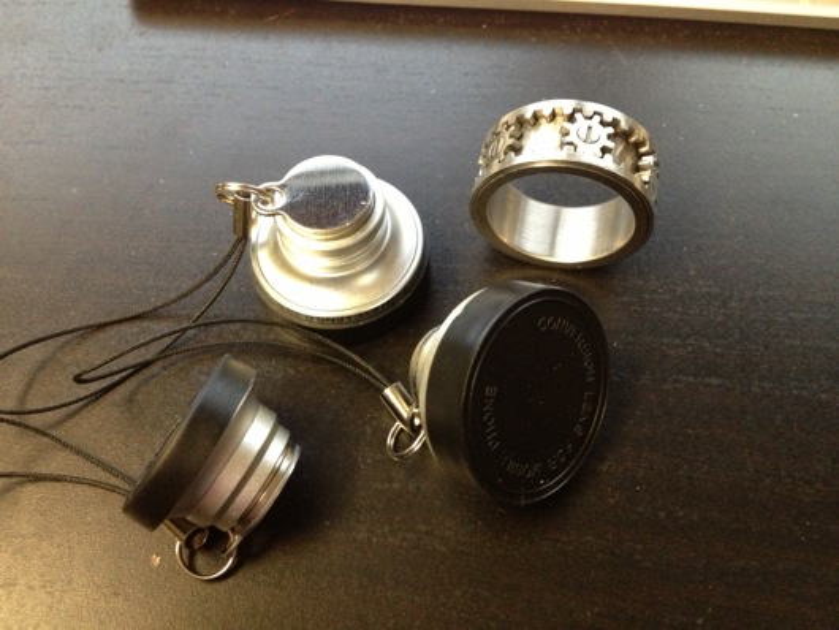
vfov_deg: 40.7
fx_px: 849
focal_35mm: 35
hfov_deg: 52.6
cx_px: 420
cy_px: 315
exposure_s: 1/20
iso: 400
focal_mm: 4.28
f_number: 2.4
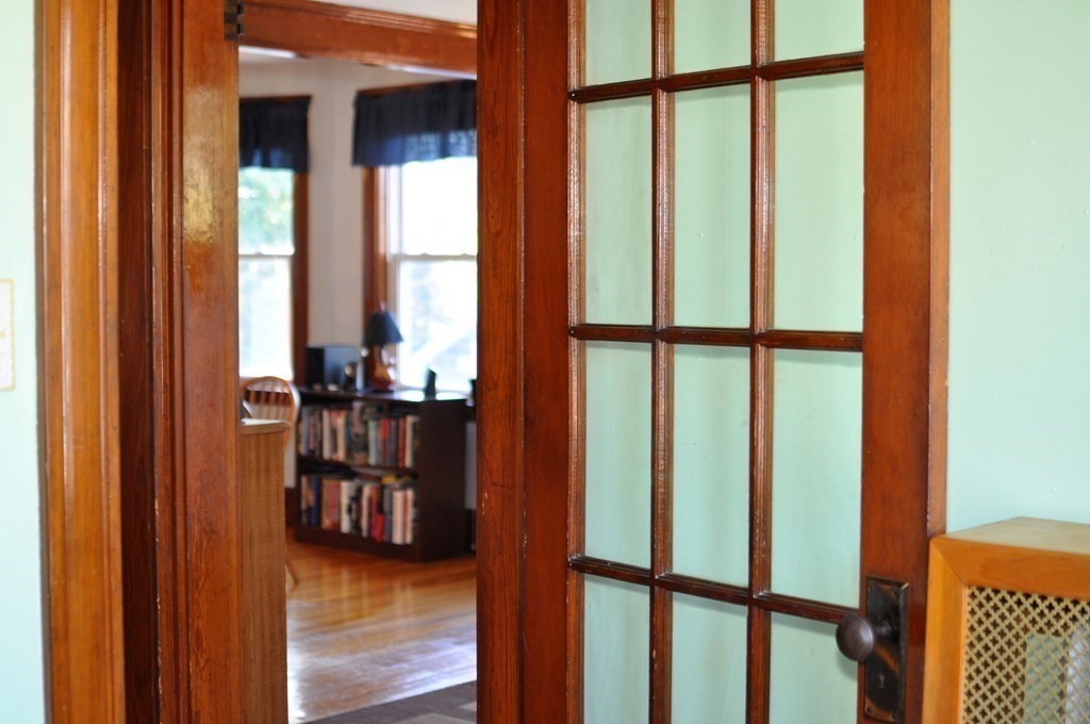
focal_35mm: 52
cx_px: 545
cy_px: 362
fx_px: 1588
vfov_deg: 25.7
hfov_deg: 37.9
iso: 500
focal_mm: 35
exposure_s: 1/100
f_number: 2.5
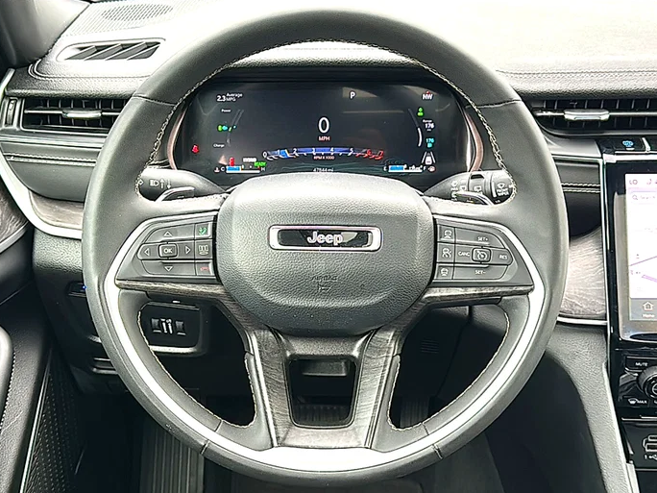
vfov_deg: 33.6
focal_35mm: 43
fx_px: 816
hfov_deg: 43.8
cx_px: 322
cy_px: 250
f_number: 1.78
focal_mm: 6.86
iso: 80
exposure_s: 1/101
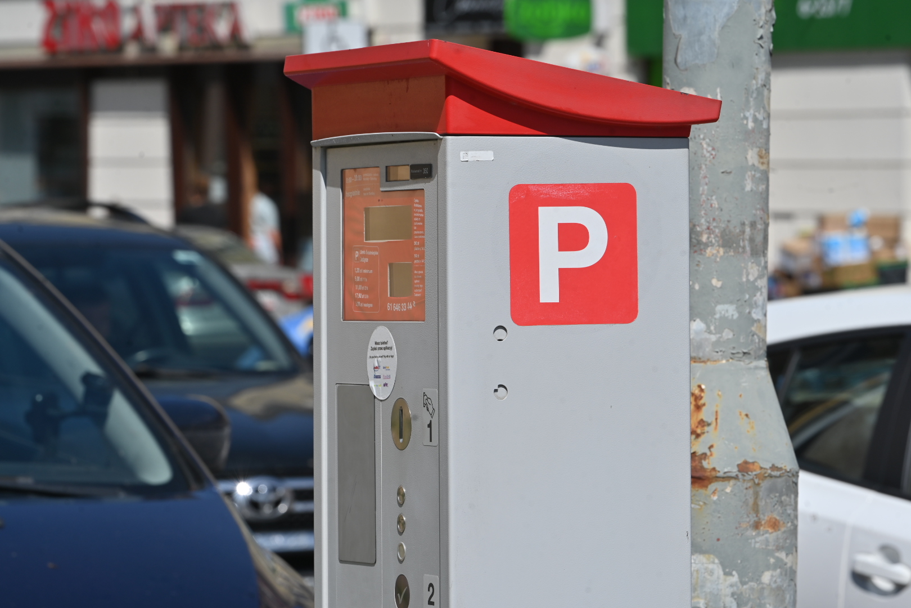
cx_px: 456
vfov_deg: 7.6
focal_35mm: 180
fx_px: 4555
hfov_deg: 11.4
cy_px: 304
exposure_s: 1/400
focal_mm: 180
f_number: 11
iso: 100
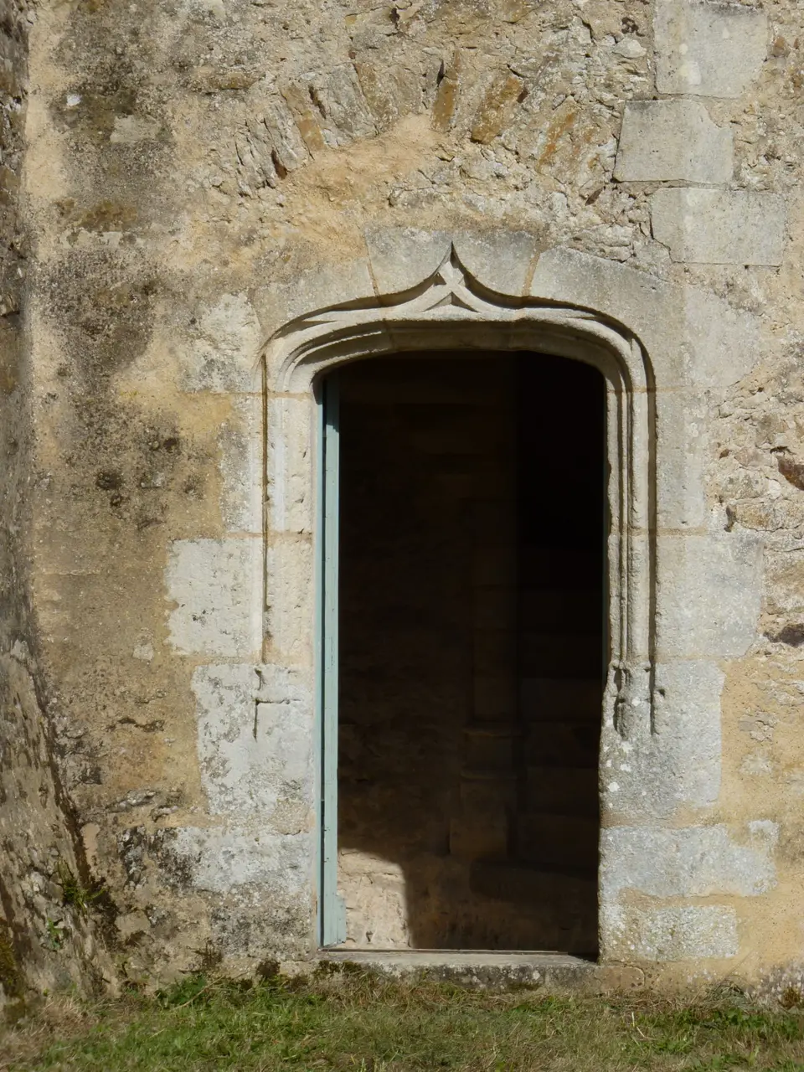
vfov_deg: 14.3
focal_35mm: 138
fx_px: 4274
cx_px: 402
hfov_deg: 10.7
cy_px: 536
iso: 80
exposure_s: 1/500
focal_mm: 24.5
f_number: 6.3
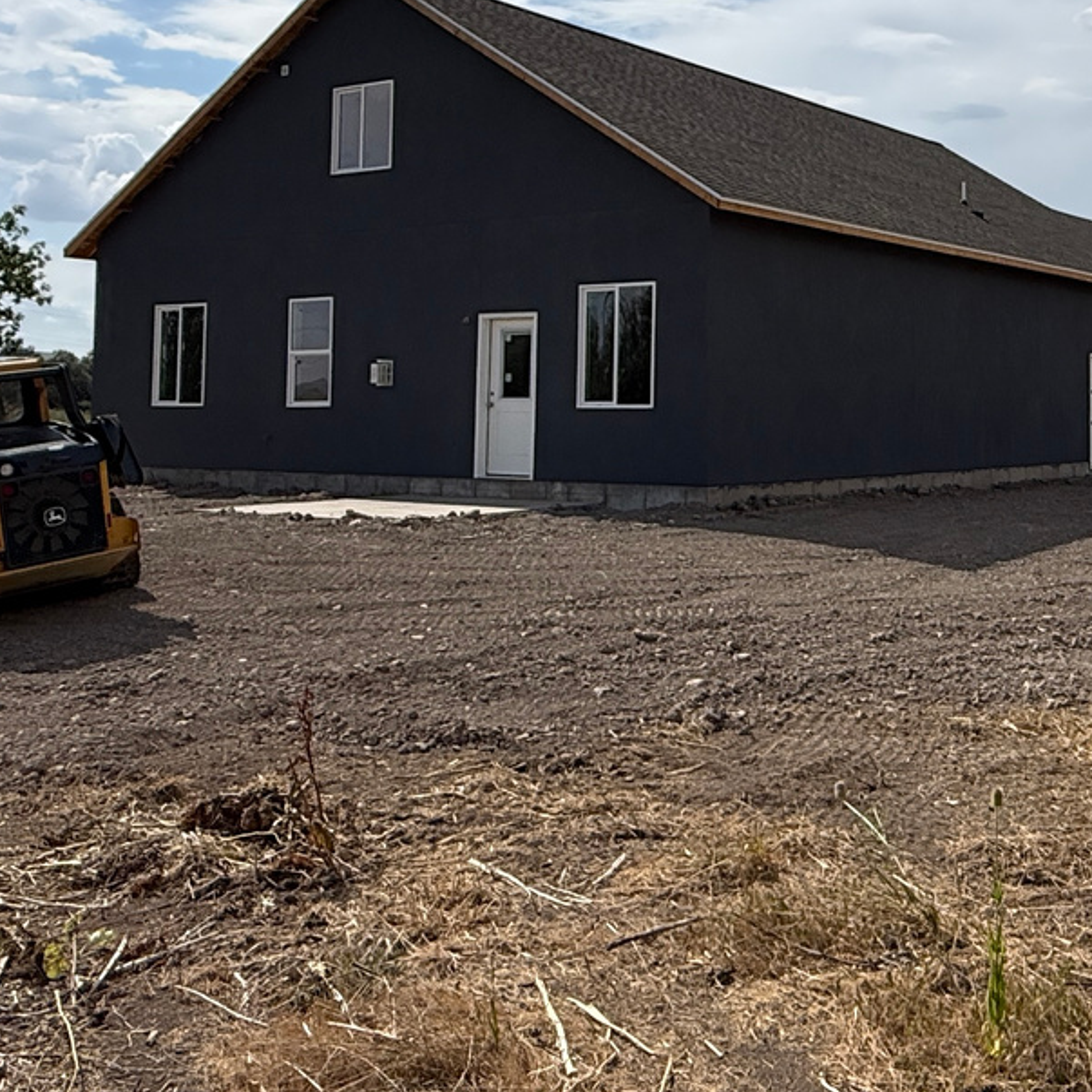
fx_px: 1499
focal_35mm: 42
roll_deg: -0.8
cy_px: 344
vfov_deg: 39.4
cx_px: 987
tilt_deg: +3.1
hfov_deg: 37.4
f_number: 2.2
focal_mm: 2.22
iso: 50
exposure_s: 1/4762
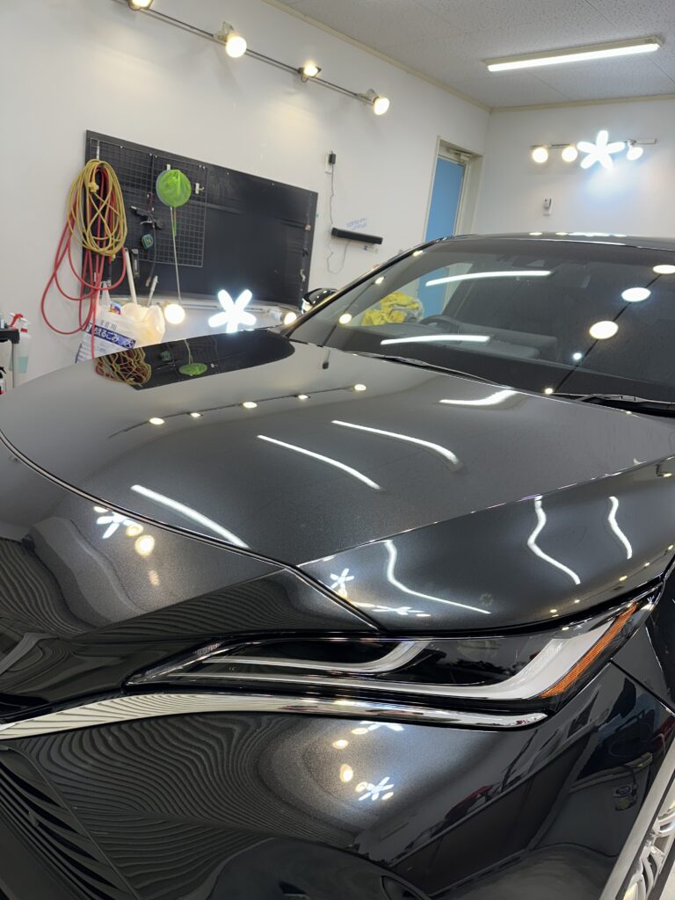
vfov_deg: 71.6
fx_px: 624
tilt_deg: -16.2
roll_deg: -7.5
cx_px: 338
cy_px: 450
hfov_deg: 56.8
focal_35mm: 24
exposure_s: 1/100
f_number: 1.78
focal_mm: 6.86
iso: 64
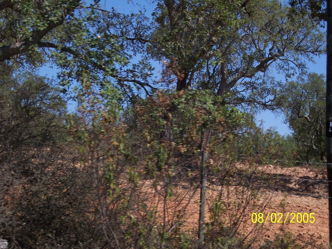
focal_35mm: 89
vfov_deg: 16.6
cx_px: 166
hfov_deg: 22.0
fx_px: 854
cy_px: 124
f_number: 6.7
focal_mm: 18.7
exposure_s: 1/500
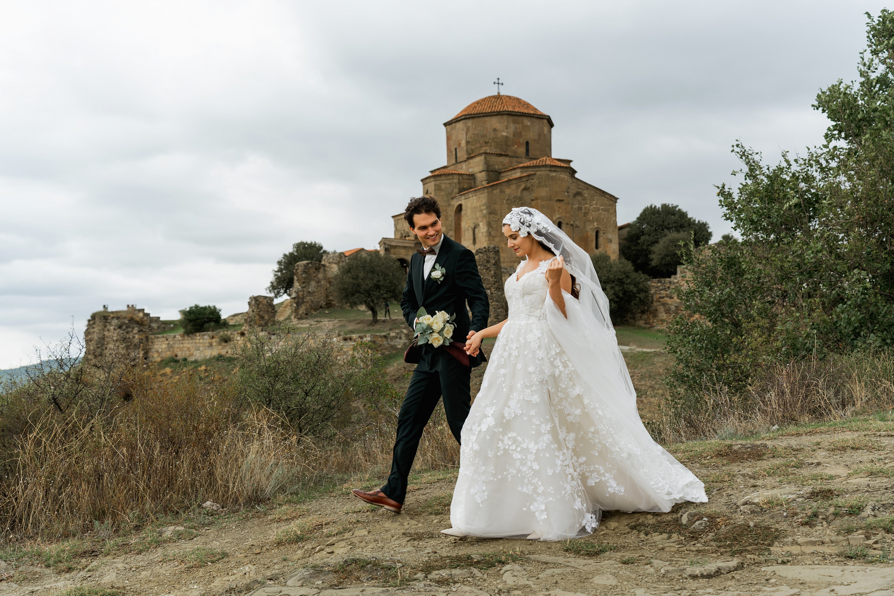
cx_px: 447
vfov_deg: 31.9
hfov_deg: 46.4
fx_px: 1043
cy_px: 298
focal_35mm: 42
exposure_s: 1/250
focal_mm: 42
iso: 100
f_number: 4
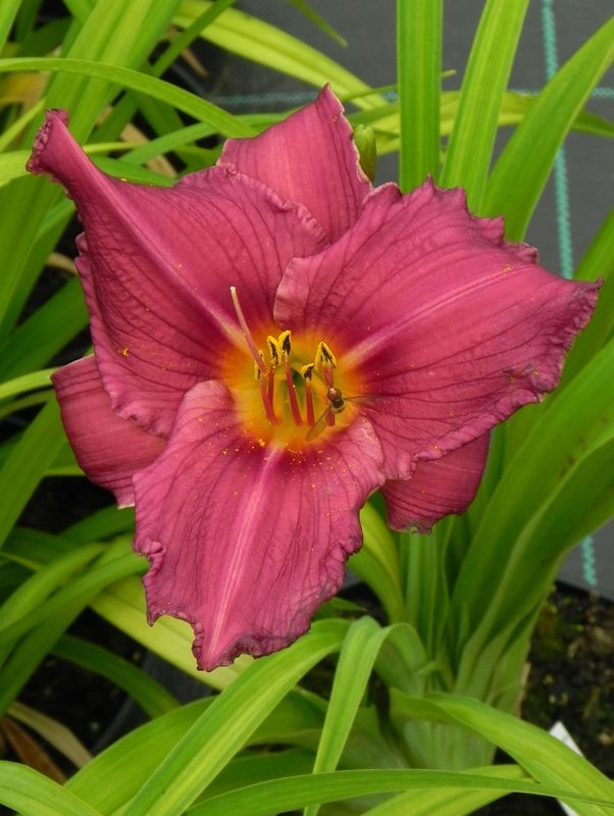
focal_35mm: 162
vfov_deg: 12.2
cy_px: 408
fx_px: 3823
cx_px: 307
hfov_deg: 9.2
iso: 160
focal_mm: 28.8
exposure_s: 1/125
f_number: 8
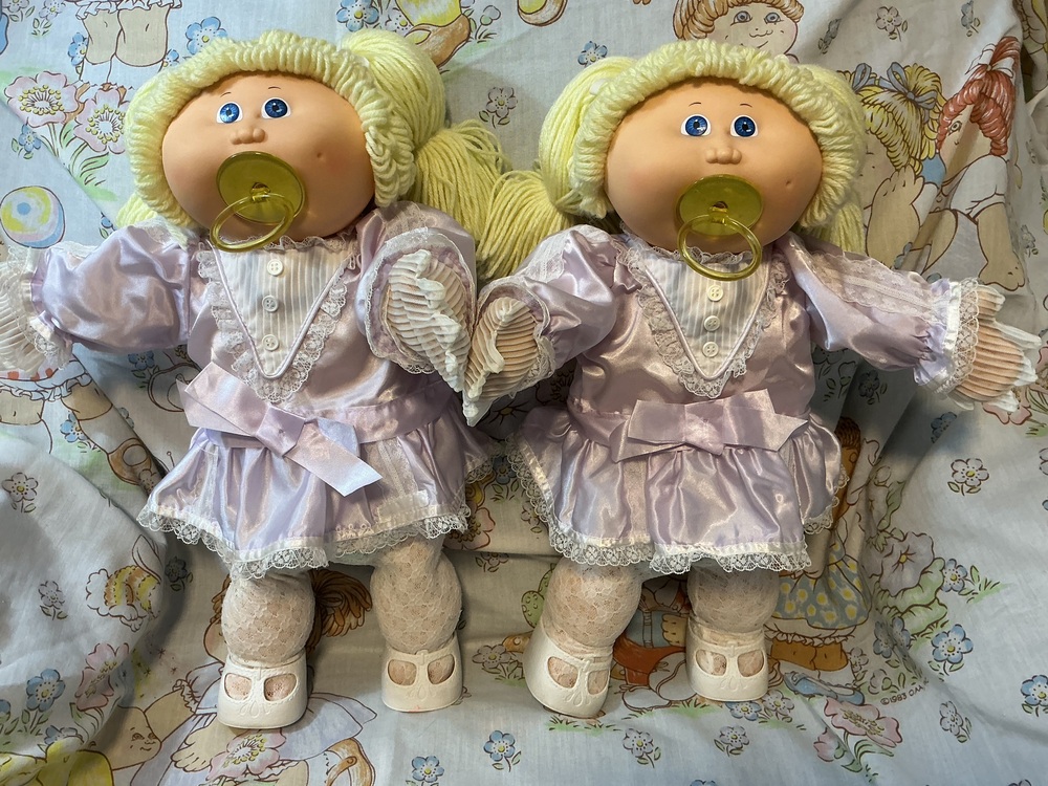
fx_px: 878
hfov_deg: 61.7
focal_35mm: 29
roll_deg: -1.6
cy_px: 393
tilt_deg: -38.1
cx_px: 524
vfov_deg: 48.2
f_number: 1.8
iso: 64
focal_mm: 3
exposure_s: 1/60
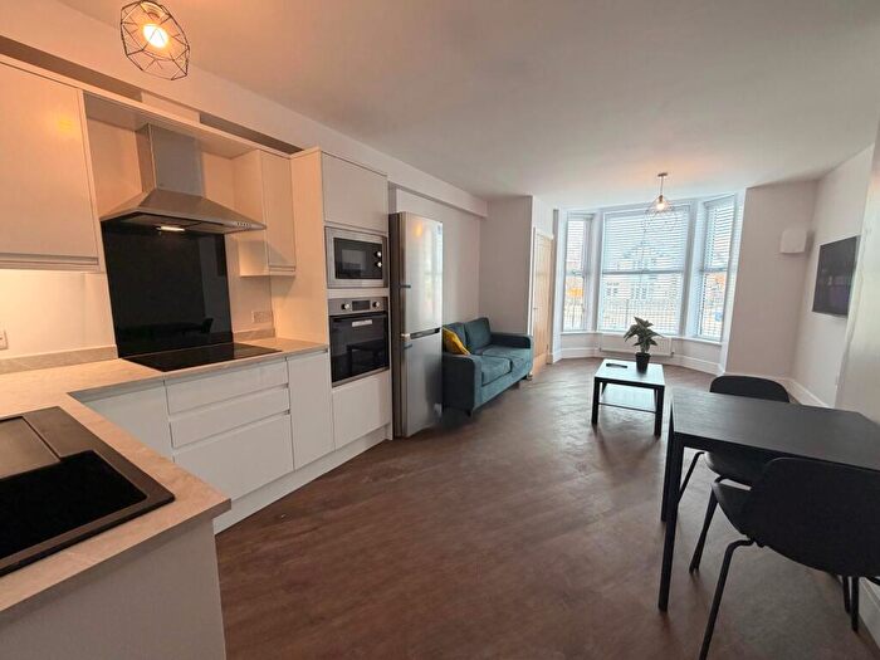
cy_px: 330
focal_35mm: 14
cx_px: 440
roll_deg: +0.1
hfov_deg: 102.1
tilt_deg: -7.2
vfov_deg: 85.7
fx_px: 356
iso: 200
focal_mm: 2.22
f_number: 2.2
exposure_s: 1/121
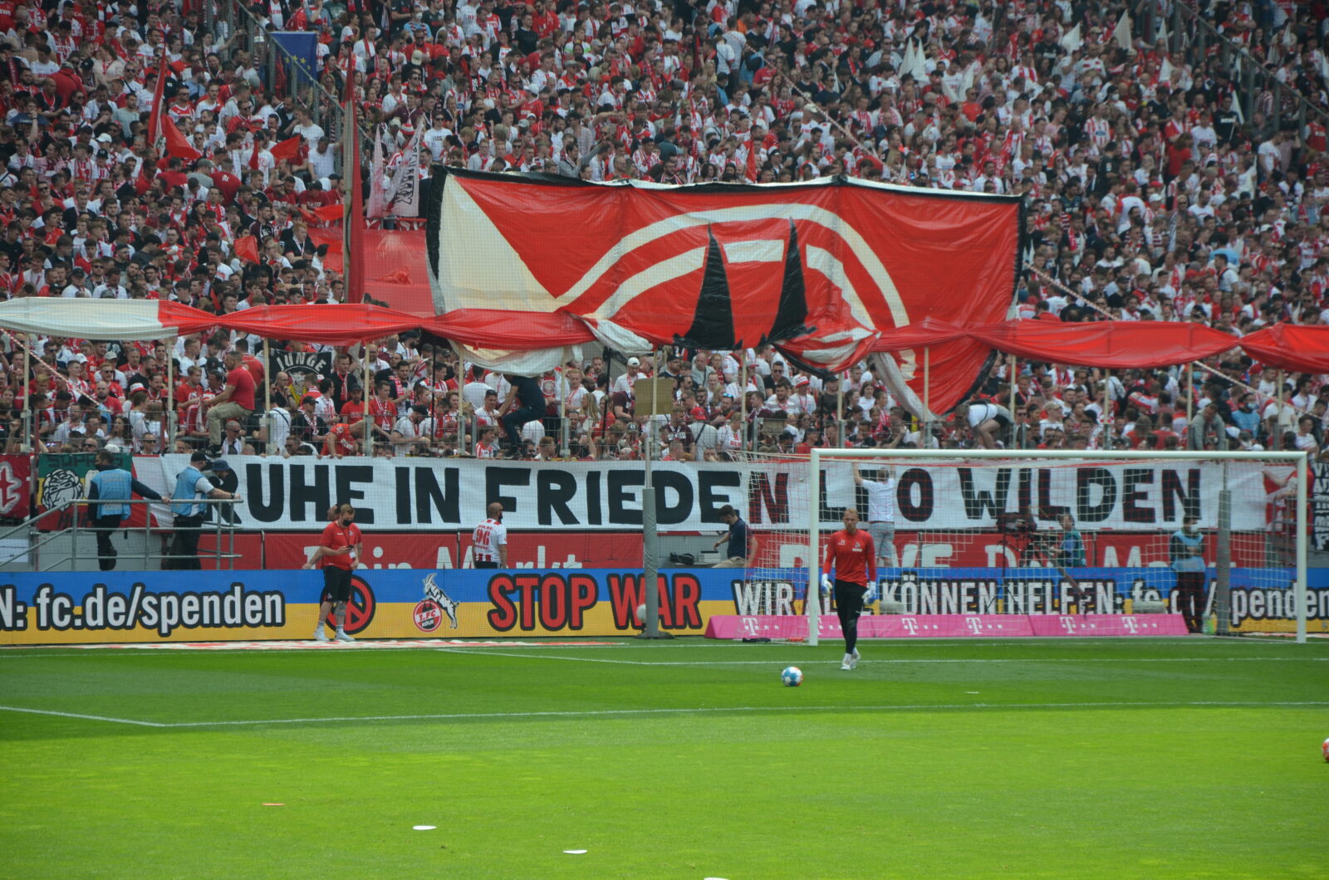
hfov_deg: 13.1
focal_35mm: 158
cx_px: 664
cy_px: 440
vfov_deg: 8.7
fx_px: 5803
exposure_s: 1/500
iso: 250
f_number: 5.6
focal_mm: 105
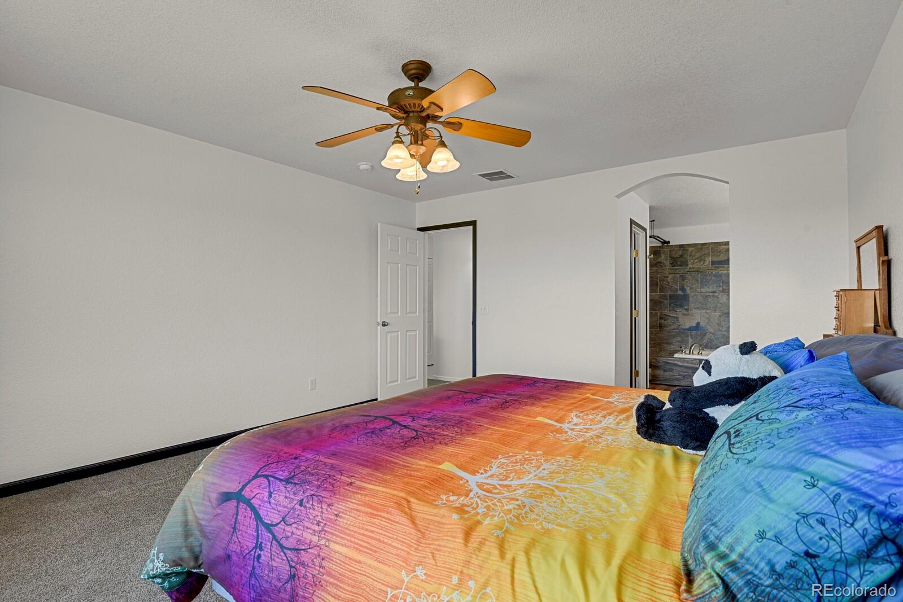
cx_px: 452
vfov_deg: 70.4
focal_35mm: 17
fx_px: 426
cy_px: 301
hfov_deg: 93.3
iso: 250
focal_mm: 17
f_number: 8
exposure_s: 1
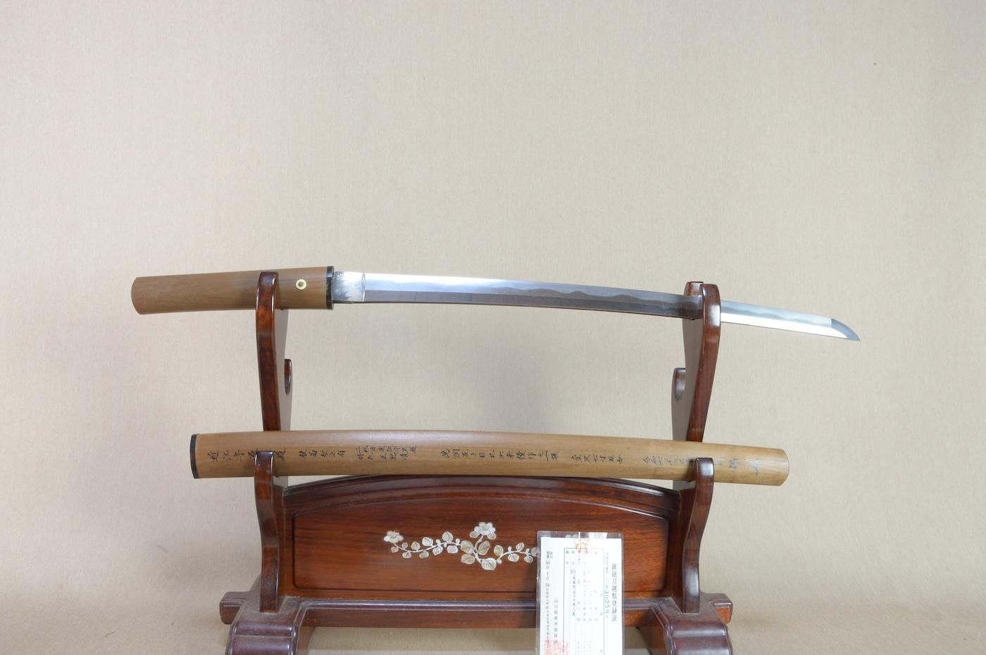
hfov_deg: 62.0
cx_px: 493
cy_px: 328
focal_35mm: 30
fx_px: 821
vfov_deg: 43.5
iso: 400
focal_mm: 20
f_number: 11
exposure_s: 1/1.6
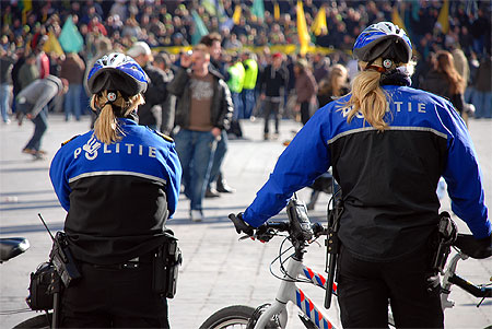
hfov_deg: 10.1
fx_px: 2770
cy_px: 164
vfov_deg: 6.8
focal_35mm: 202
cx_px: 246
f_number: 5.6
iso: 200
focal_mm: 135
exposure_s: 1/250
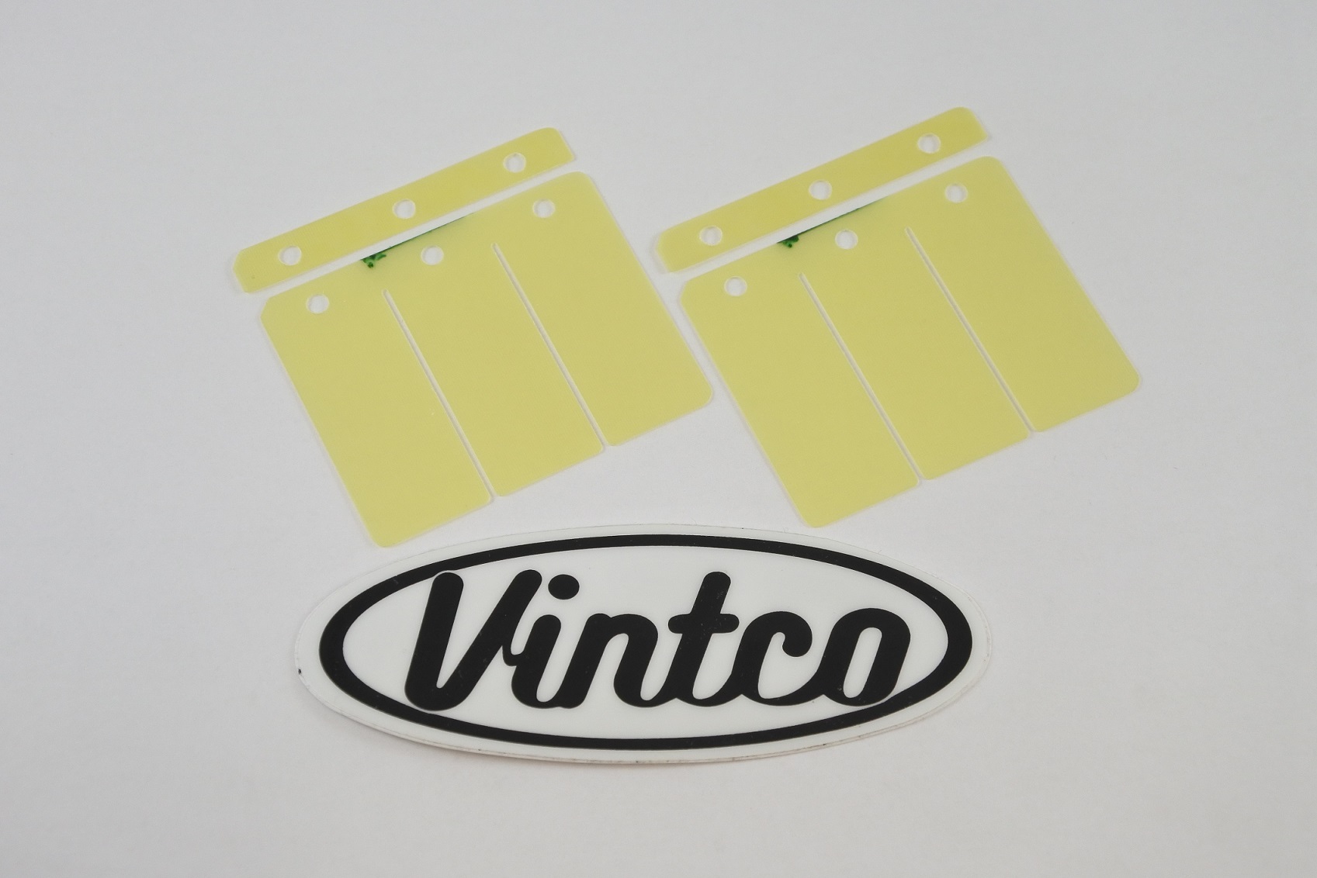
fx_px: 2085
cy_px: 439
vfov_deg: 23.8
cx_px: 658
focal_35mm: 57
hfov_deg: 35.0
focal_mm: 21.4
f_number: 4.8
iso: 400
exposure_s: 1/160
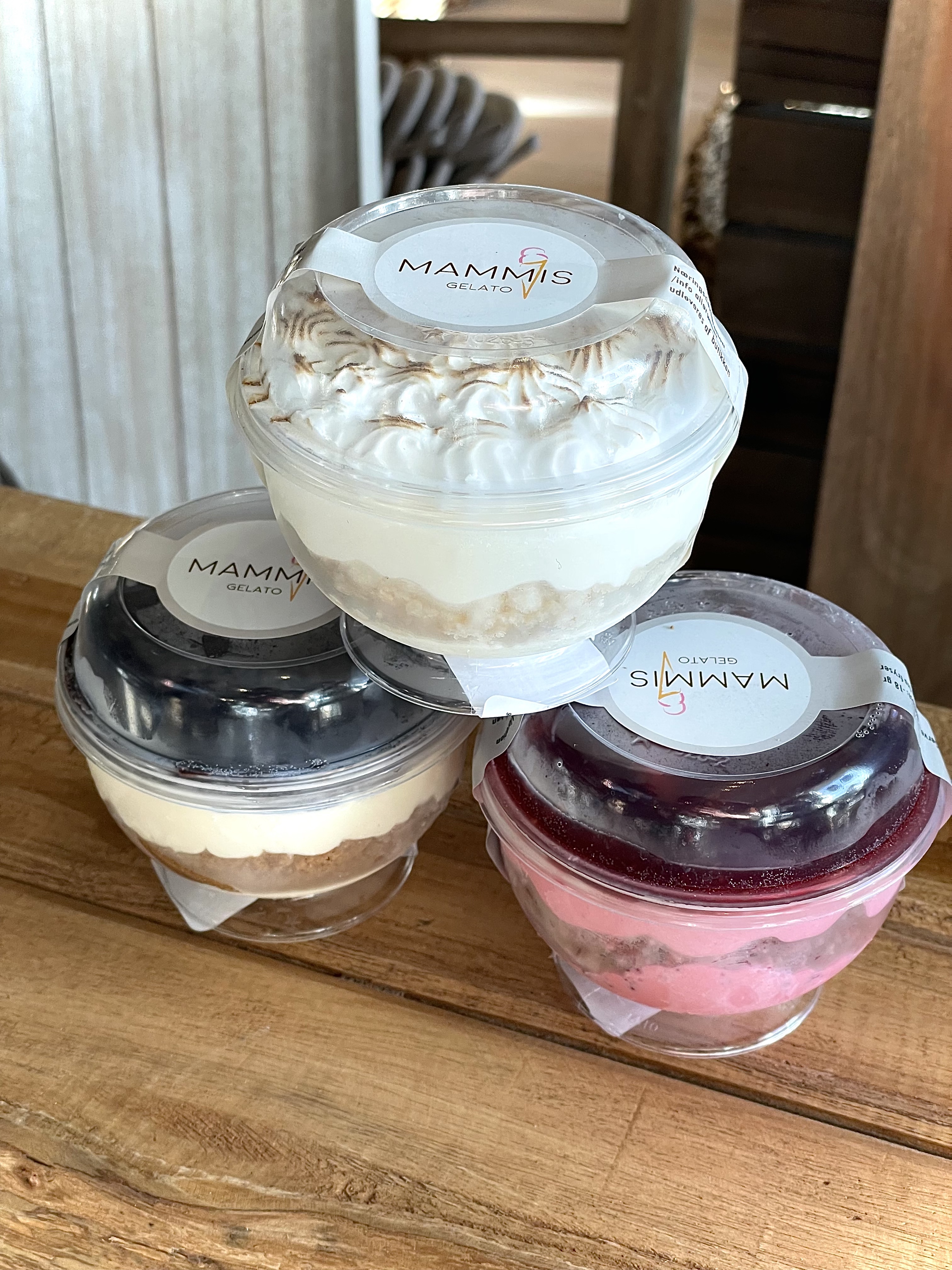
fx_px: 1907
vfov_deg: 36.8
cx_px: 476
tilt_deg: -37.1
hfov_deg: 28.0
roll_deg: -0.2
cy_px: 635
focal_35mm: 52
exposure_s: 1/100
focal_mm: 6
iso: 50
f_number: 2
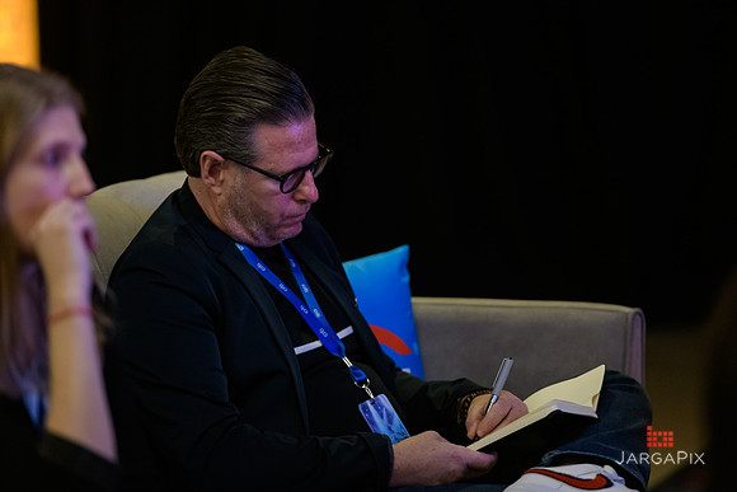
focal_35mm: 200
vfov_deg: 6.9
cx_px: 368
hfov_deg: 10.3
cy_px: 246
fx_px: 4095
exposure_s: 1/50
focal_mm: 200
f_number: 3.2
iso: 3200
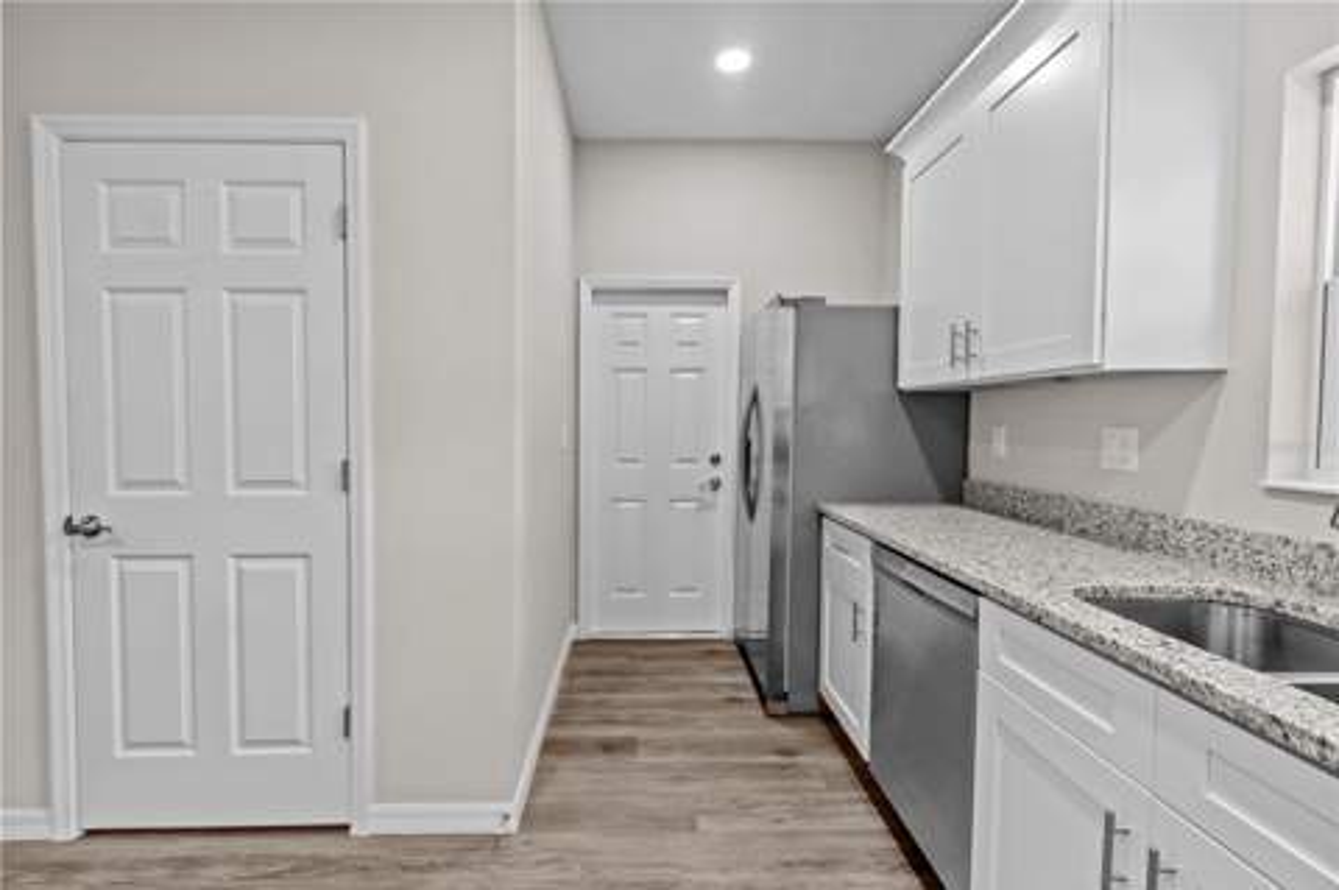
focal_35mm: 15
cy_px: 445
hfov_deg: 100.4
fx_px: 557
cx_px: 670
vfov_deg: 77.2
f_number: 7.1
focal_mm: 10
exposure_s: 1.3
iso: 100
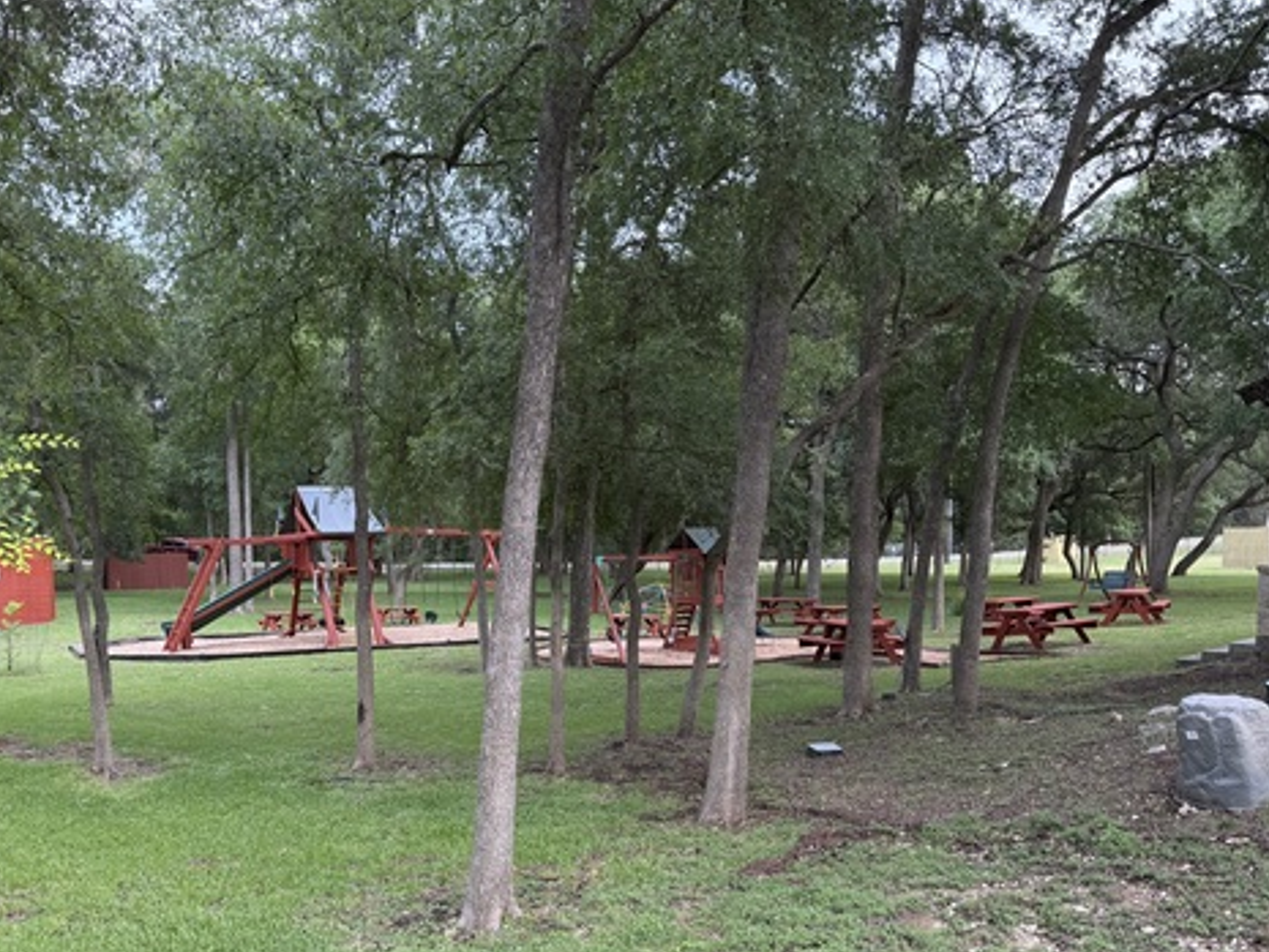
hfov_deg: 55.3
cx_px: 581
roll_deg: +0.4
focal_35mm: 33
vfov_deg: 42.7
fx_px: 1210
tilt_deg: -3.5
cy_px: 592
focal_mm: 6.76
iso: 100
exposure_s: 1/330
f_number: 1.78
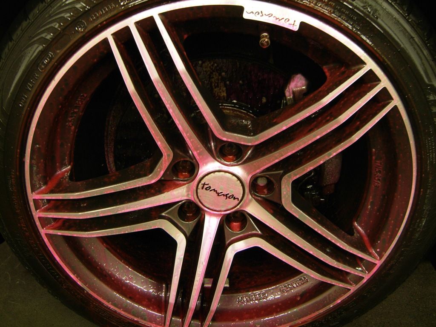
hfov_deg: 51.4
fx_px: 453
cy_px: 164
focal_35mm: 36
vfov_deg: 39.7
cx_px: 218
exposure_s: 1/4
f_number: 2.7
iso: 97
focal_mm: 7.5
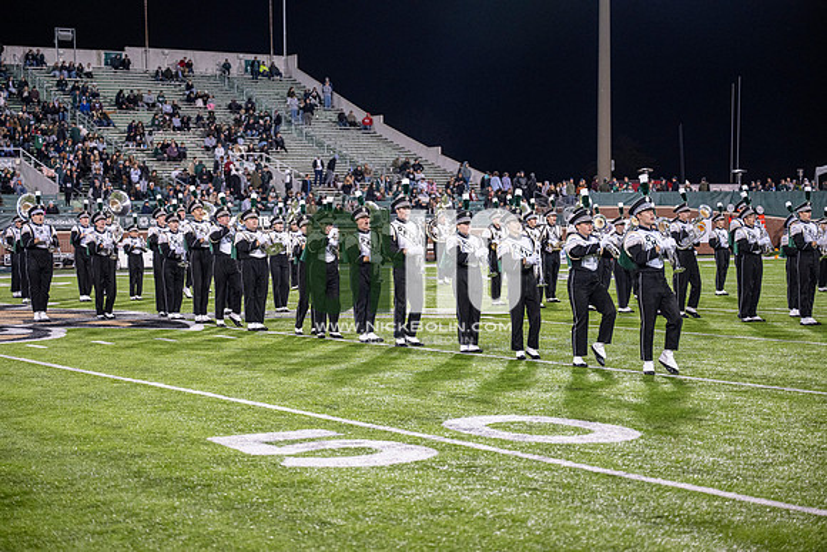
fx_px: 1608
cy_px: 276
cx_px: 414
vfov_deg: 19.5
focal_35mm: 70
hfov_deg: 28.8
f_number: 3.2
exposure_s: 1/500
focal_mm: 70
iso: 1250
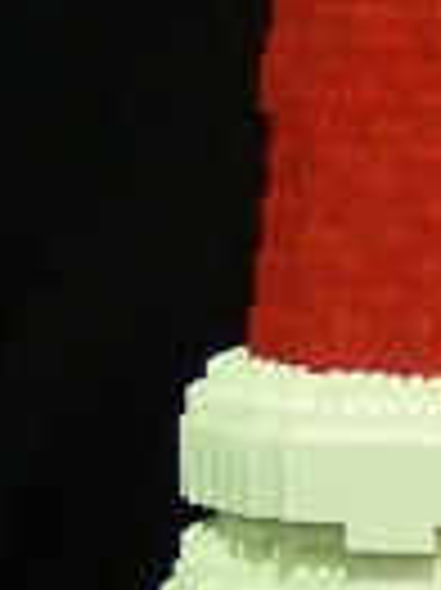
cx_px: 711
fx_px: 8524
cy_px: 54
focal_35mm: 501
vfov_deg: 4.0
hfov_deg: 3.0
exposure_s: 1/2
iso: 80
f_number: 3.2
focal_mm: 10.7
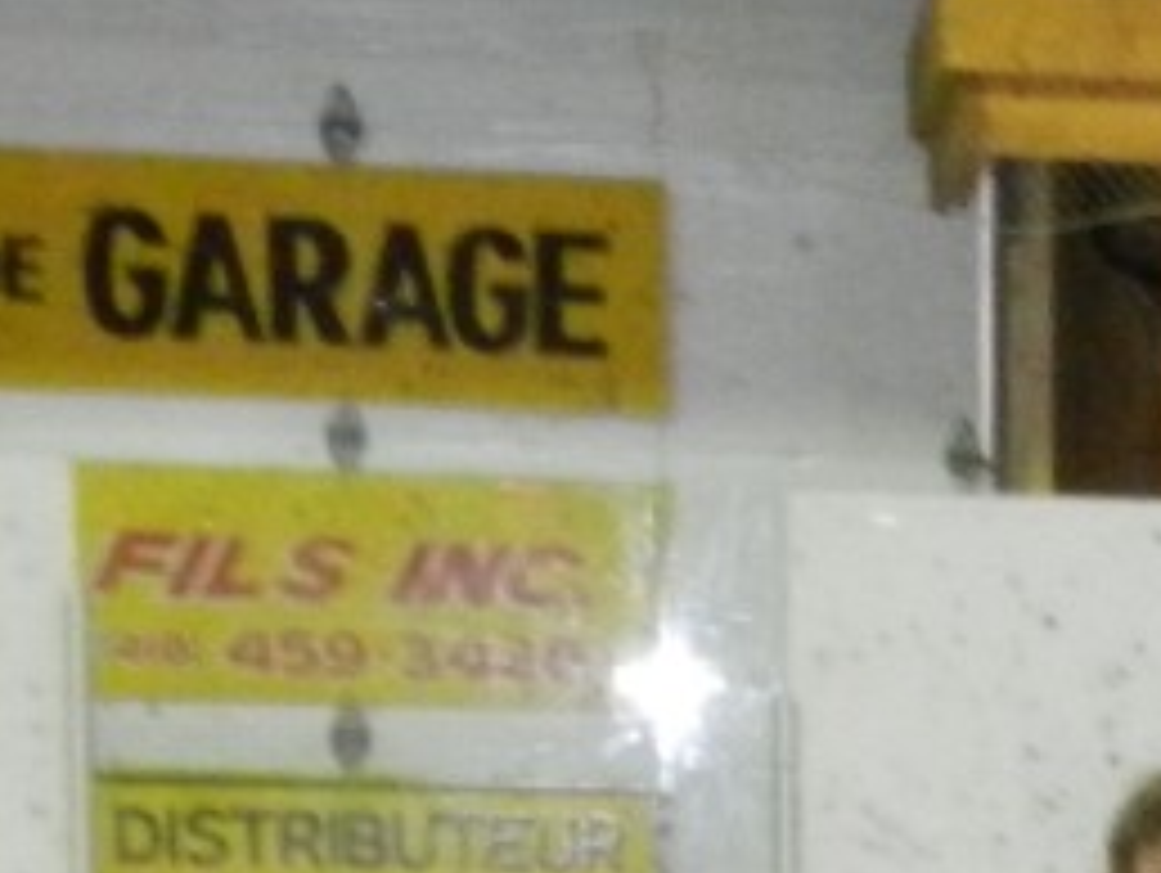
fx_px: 6177
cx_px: 3236
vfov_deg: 7.9
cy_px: 1368
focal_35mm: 184
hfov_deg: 9.1
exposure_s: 1/30
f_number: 3.8
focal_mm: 5.9
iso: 800
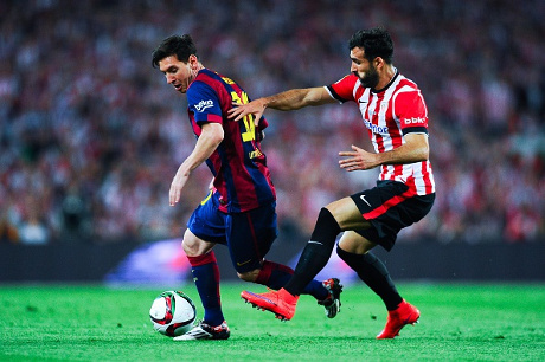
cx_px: 272
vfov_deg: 3.4
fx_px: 6051
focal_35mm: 400
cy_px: 181
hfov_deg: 5.2
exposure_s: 1/1000
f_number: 3.2
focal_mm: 400
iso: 2000
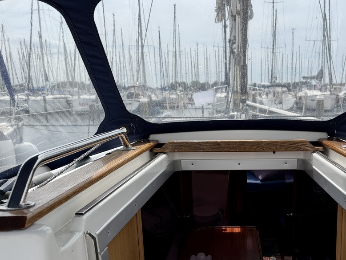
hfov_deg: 49.1
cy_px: 172
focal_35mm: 37
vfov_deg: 38.3
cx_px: 237
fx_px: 370
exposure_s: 1/5319
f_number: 1.78
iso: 80
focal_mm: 6.76
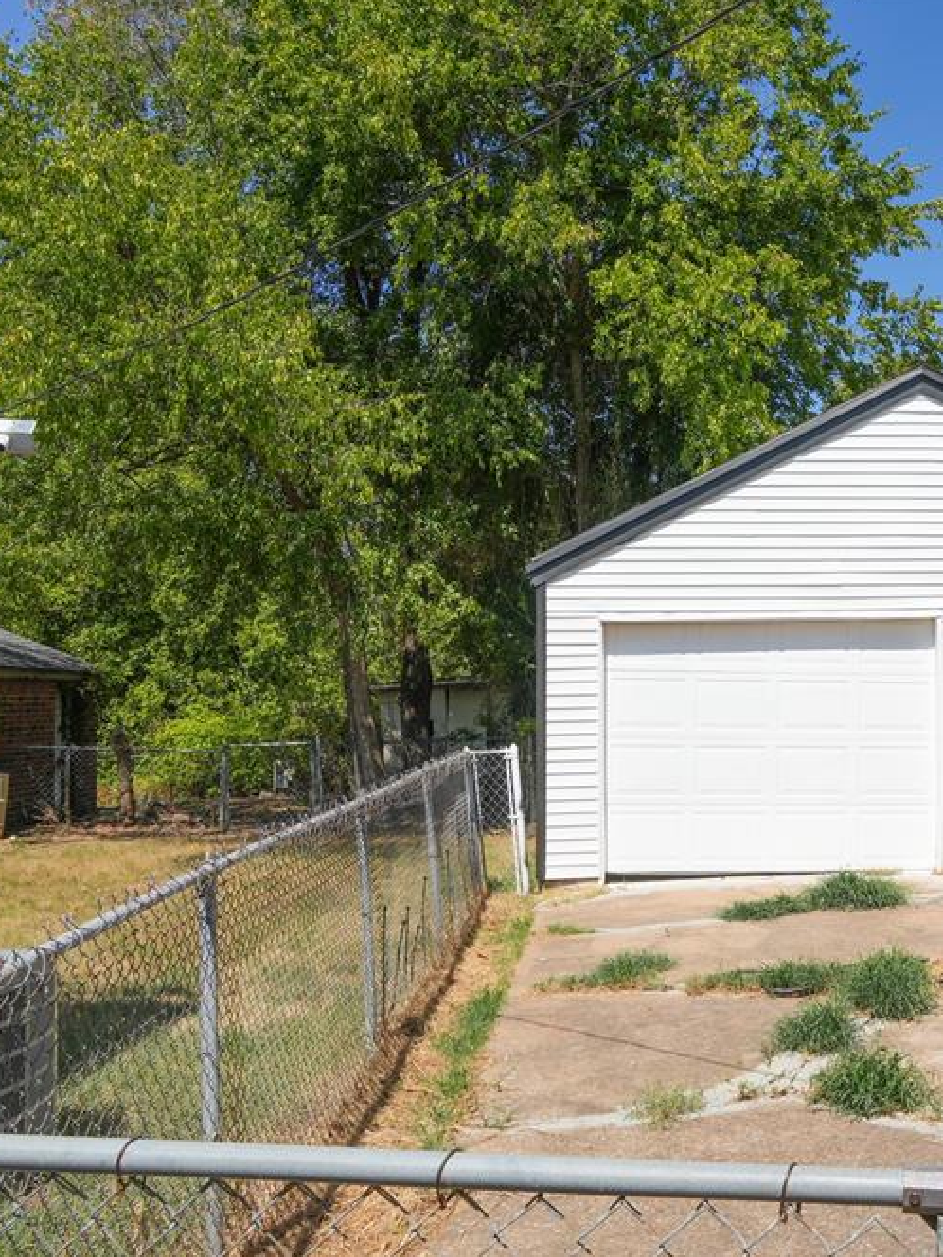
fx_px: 1453
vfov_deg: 46.8
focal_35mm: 40
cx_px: 851
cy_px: 634
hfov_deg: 34.0
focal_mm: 18
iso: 100
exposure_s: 1/400
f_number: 9
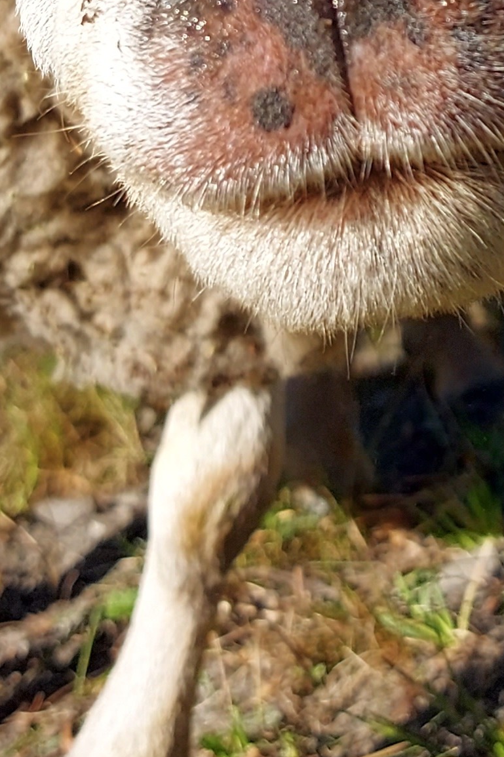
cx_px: 402
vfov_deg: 19.7
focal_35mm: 100
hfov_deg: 13.6
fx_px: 2100
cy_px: -45
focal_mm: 5.23
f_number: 1.8
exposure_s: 1/544
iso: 32
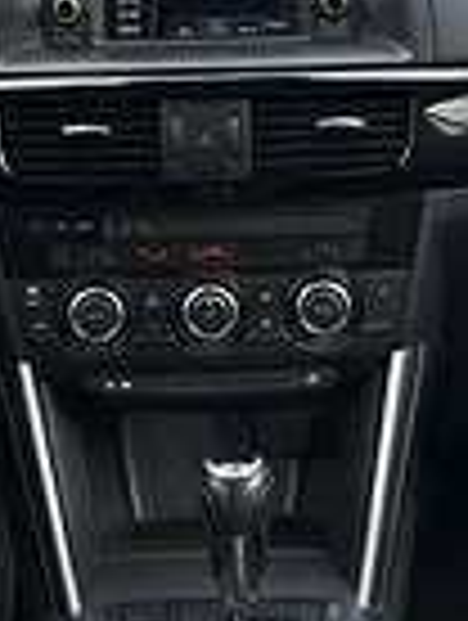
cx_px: 212
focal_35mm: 95
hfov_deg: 15.6
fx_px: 1707
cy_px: 88
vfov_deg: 20.3
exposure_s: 1/559
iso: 80
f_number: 1.78
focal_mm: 6.76
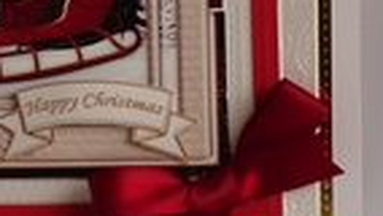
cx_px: 32
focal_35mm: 439
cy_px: -69
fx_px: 4460
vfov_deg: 2.8
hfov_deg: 4.9
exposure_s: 1/160
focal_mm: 21.66
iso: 200
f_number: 5.6
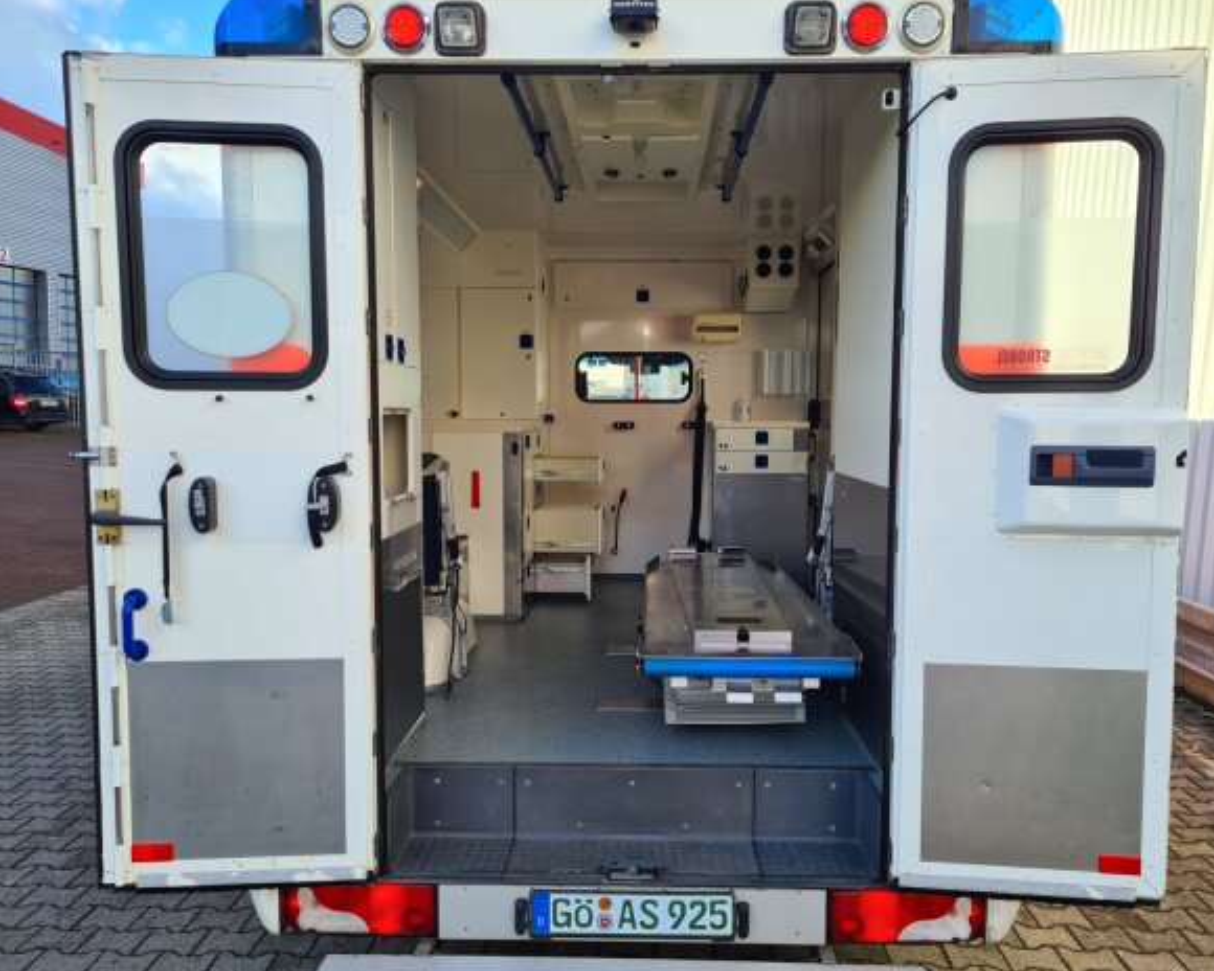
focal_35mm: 28
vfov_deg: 51.5
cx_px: 634
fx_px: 1006
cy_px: 486
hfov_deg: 62.2
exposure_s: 1/640
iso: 50
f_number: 1.8
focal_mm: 5.4
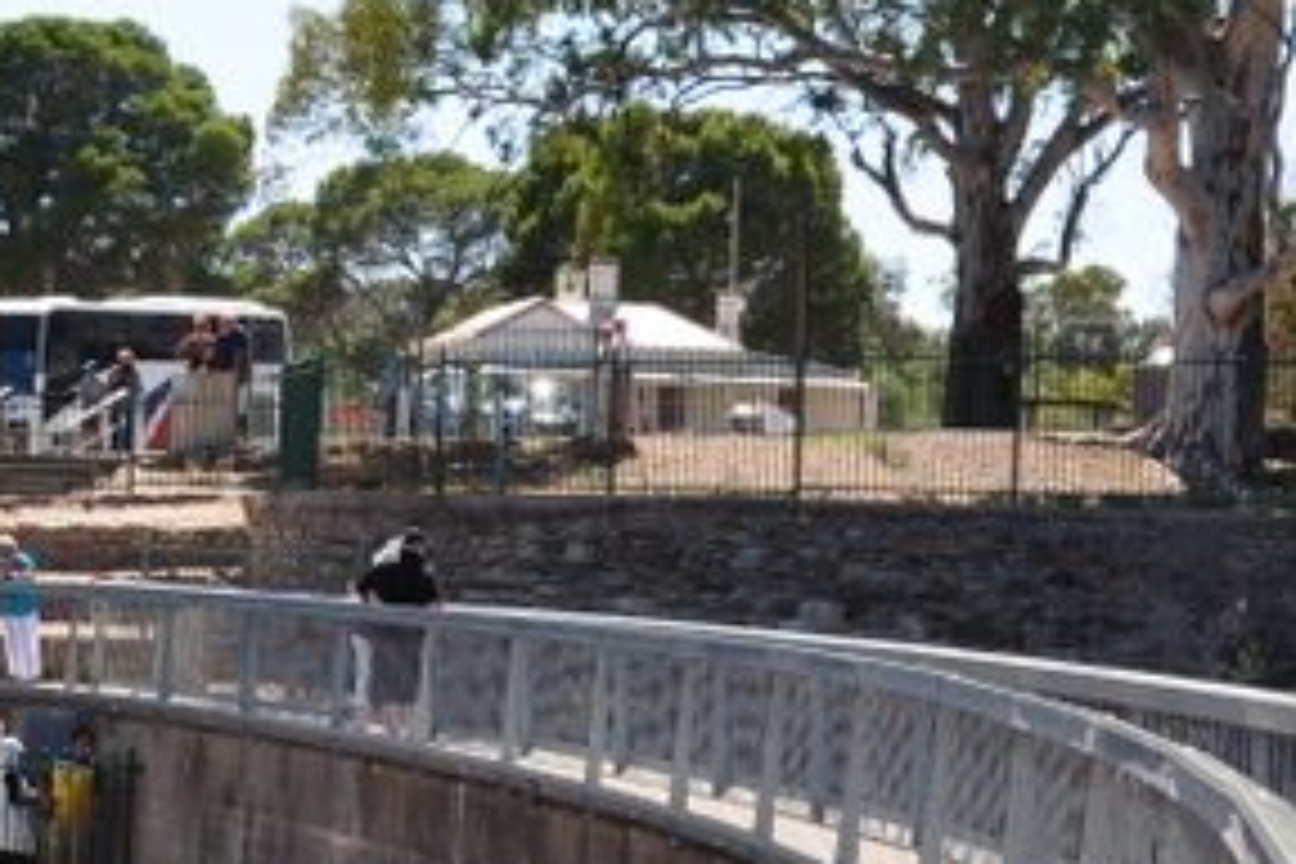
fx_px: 4212
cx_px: 382
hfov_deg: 17.4
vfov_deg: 11.7
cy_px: 369
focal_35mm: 117
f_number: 10
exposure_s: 1/200
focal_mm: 22
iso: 200
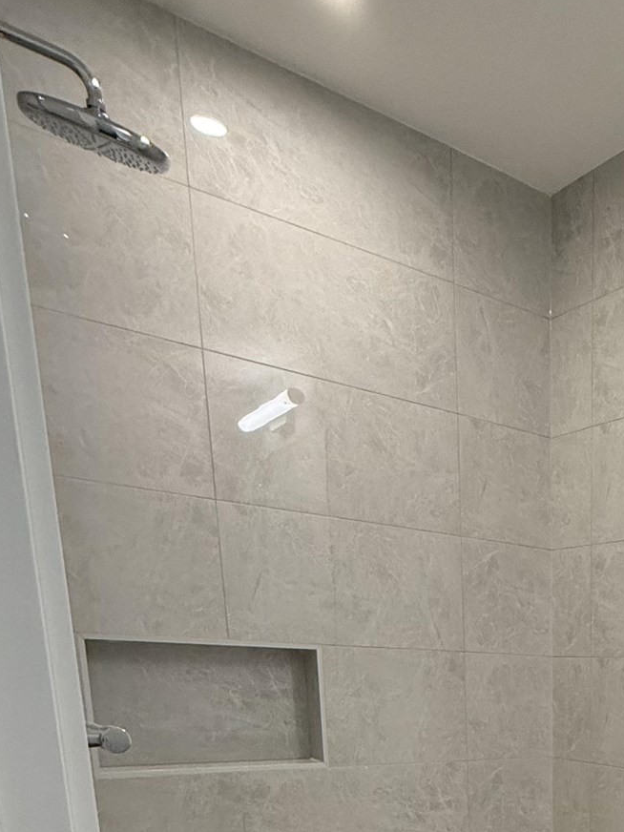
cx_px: 705
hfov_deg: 33.2
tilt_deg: -14.0
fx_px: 889
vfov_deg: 41.3
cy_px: 888
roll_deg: -2.0
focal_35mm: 37
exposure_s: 1/120
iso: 250
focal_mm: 2.22
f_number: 2.2
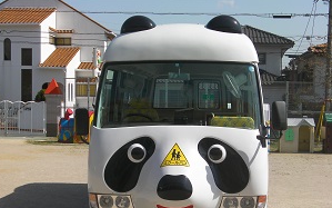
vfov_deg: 19.9
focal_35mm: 65
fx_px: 588
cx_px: 184
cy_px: 140
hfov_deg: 31.5
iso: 50
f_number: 4.6
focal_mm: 9.5
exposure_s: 1/465
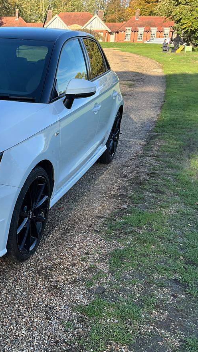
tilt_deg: -15.9
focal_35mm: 43
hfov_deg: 25.3
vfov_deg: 47.4
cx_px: -31
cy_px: 174
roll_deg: -1.3
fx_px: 401
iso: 25
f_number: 1.8
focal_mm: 3
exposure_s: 1/534
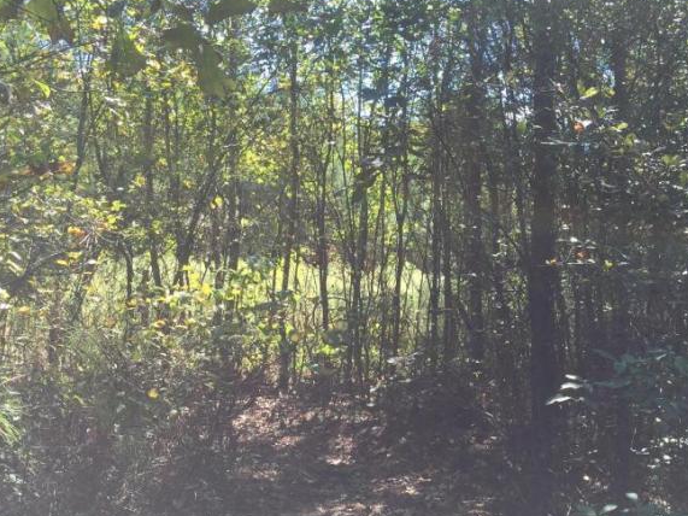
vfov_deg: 28.0
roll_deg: -2.7
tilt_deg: +2.3
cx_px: 396
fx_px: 1033
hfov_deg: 36.7
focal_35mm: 52
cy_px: 291
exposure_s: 1/289
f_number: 2.2
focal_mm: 4.15
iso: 32
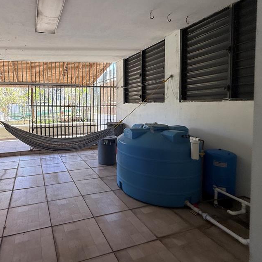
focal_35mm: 20
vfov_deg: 74.5
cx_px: 84
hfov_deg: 72.3
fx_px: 171
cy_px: 115
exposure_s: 1/109
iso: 50
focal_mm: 2.22
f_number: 2.2
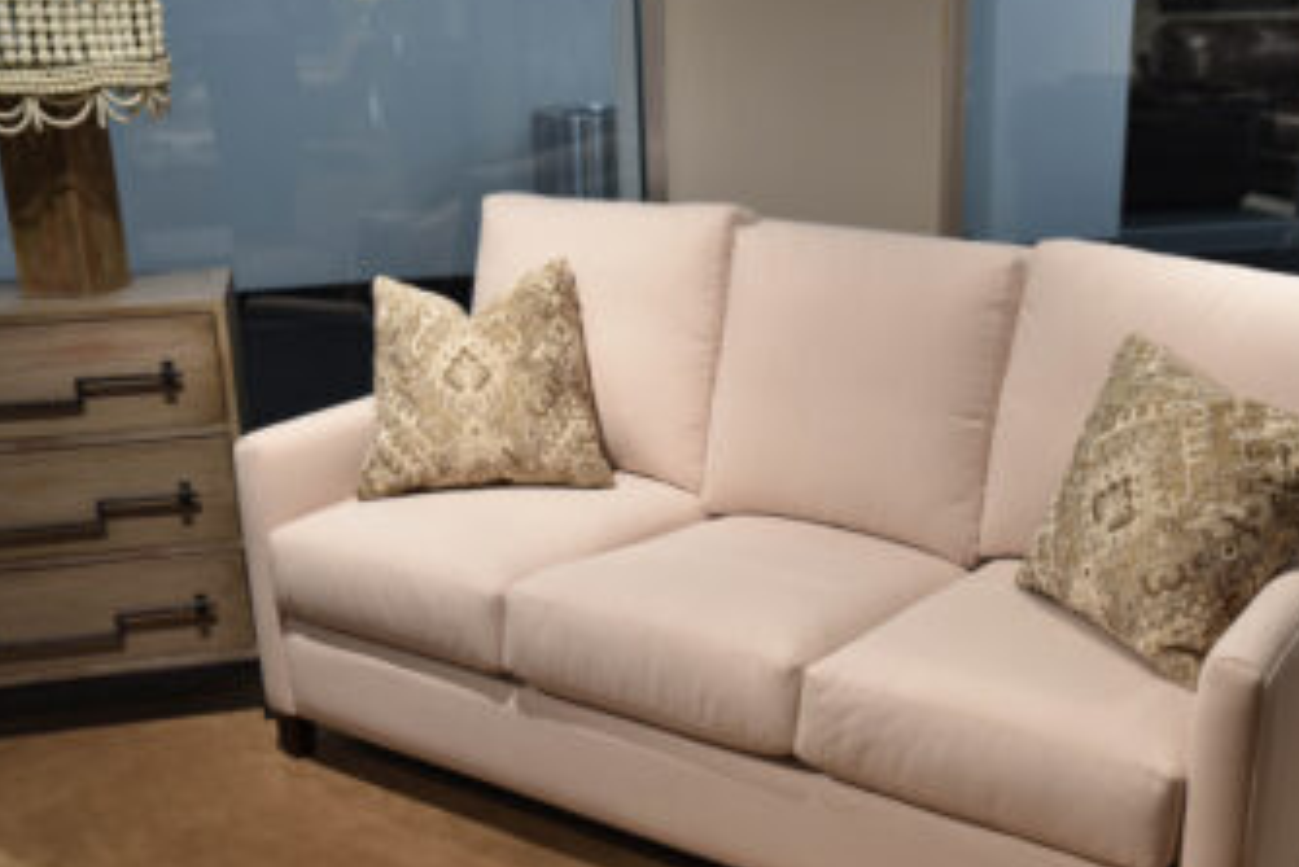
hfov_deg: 41.7
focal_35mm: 47
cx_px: 795
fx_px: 1697
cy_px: 556
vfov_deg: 28.5
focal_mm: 35
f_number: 4
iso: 560
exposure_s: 1/60
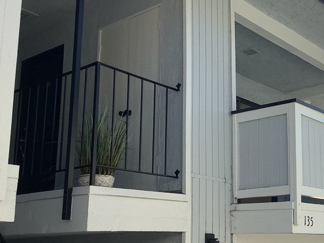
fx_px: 505
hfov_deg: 34.9
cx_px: 239
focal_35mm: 54
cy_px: 139
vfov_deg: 27.0
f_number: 2.4
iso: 25
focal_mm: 3.3
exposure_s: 1/702
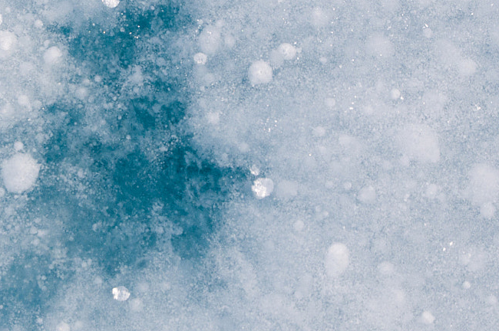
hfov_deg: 15.8
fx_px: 1789
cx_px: 118
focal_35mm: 129
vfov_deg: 10.6
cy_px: 126
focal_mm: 35
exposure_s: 1/250
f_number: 8
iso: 200
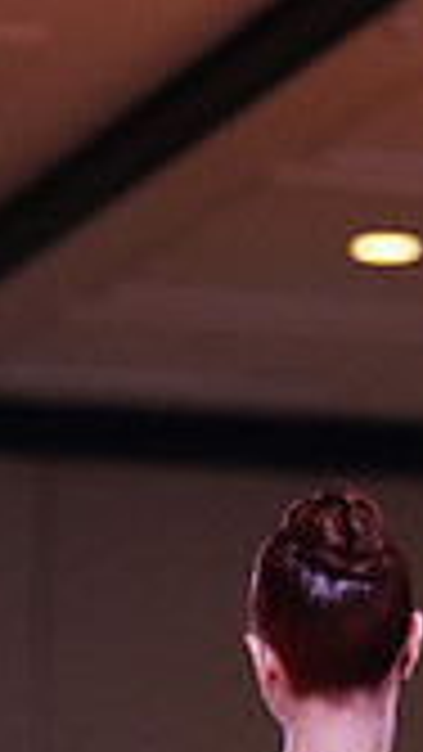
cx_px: 353
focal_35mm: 367
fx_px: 7314
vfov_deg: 5.8
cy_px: 1229
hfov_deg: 3.3
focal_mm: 101
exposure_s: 1/500
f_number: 2.8
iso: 5000
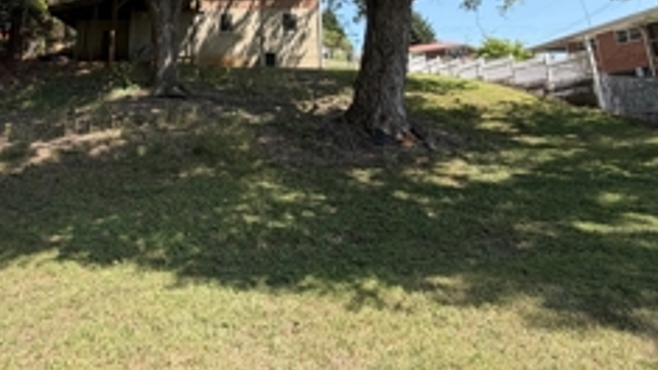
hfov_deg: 69.6
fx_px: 453
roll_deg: -0.7
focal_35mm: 26
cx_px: 213
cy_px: 6
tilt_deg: +15.1
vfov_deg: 39.5
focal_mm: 2.22
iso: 64
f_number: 2.2
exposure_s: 1/502
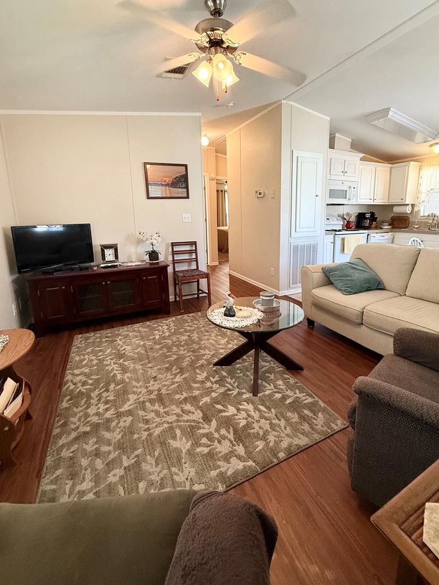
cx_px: 243
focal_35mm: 16
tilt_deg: -9.2
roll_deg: +0.9
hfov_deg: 77.9
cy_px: 261
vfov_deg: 94.1
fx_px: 270
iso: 320
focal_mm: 2.22
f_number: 2.2
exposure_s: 1/120
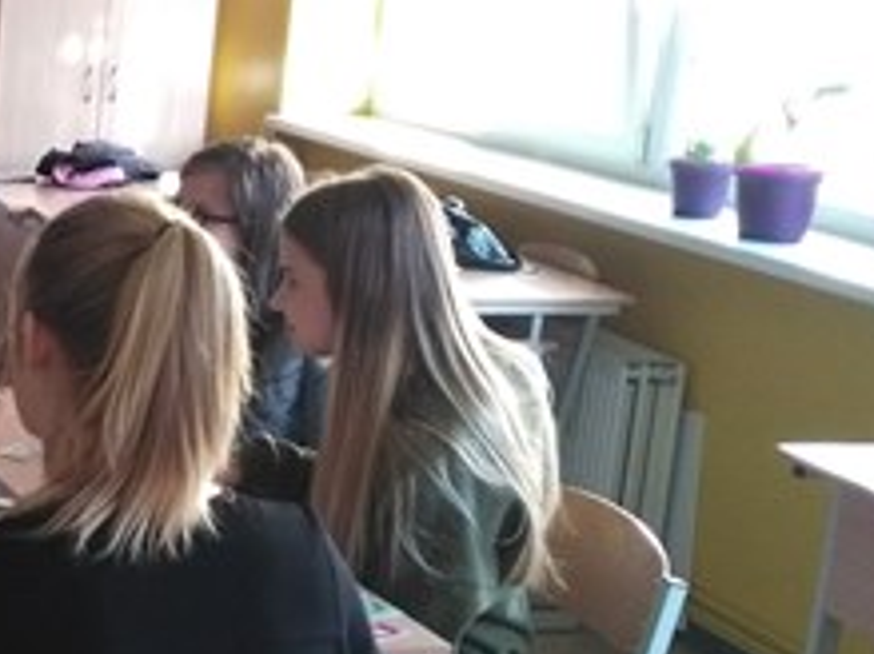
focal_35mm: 82
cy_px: 439
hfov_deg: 21.2
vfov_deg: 17.9
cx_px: -311
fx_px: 2069
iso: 375
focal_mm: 2.96
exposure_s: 1/30
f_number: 2
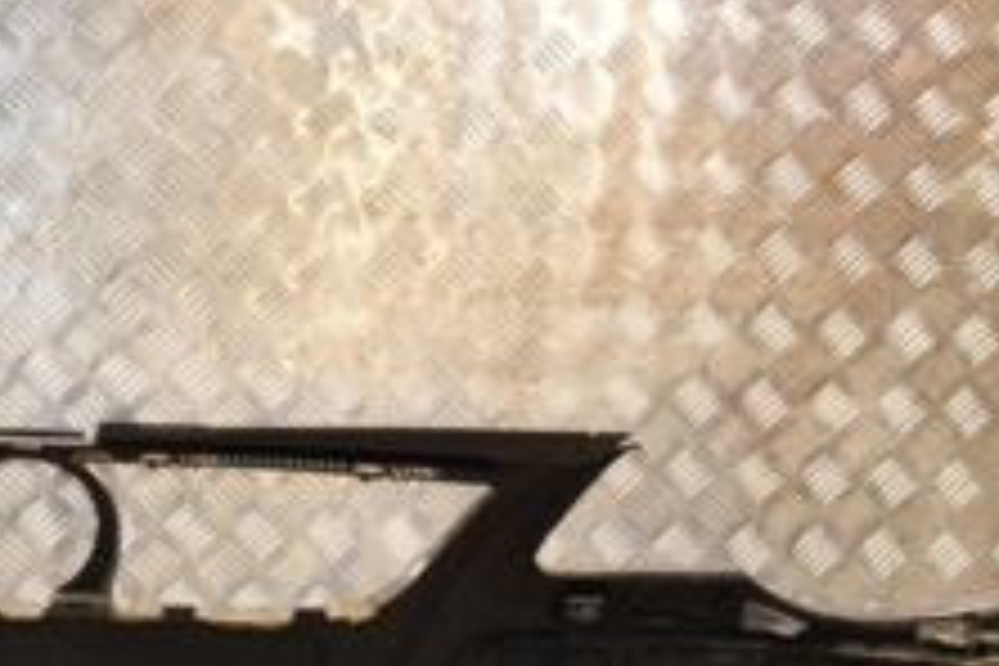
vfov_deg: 18.3
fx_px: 2026
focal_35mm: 73
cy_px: 612
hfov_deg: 26.2
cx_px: -18
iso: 800
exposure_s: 1/200
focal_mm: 18
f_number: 6.3
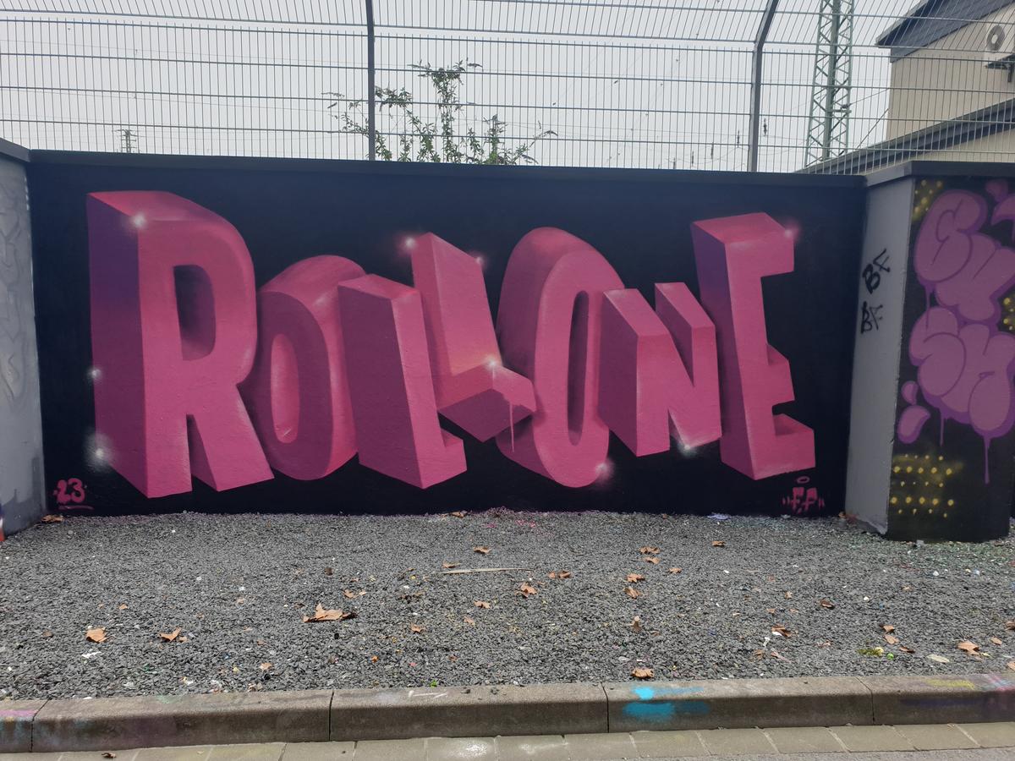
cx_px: 508
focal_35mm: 26
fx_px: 762
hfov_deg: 67.3
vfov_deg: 53.1
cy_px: 380
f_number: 2.4
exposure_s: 1/378
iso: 50
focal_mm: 4.3
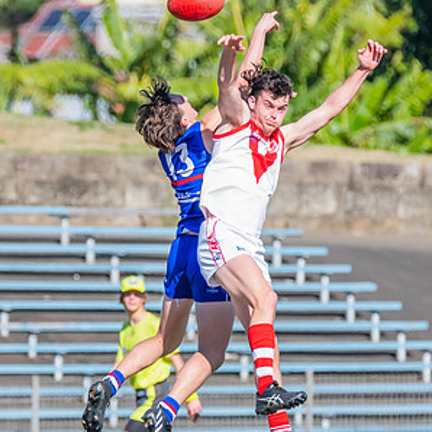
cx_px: 145
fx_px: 18299
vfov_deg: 1.4
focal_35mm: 1296
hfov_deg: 1.4
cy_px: 257
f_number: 9
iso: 800
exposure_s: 1/1600
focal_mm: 500
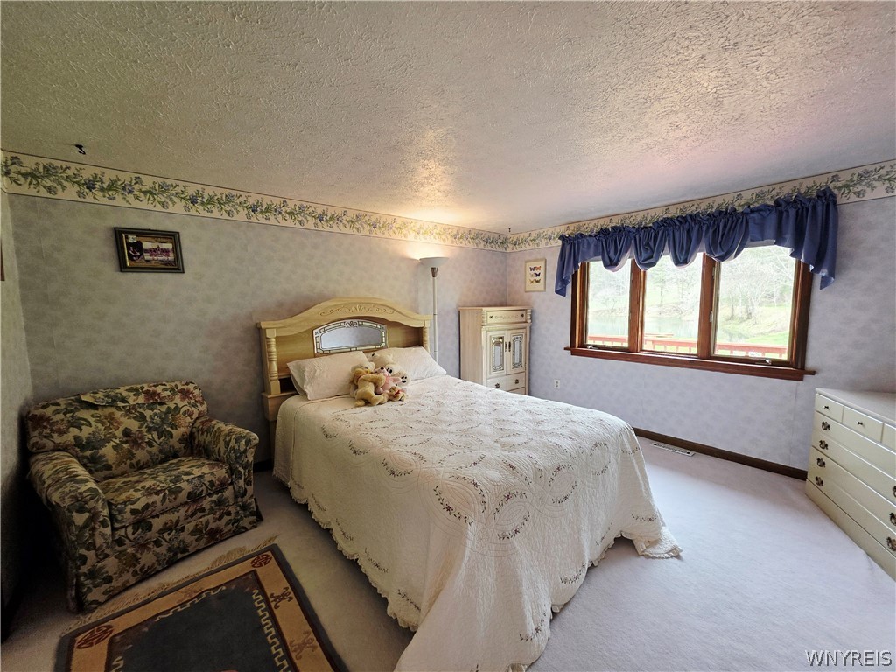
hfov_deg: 106.2
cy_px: 336
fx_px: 336
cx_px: 448
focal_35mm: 13
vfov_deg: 89.9
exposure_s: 1/120
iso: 64
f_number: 1.9
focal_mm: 2.2
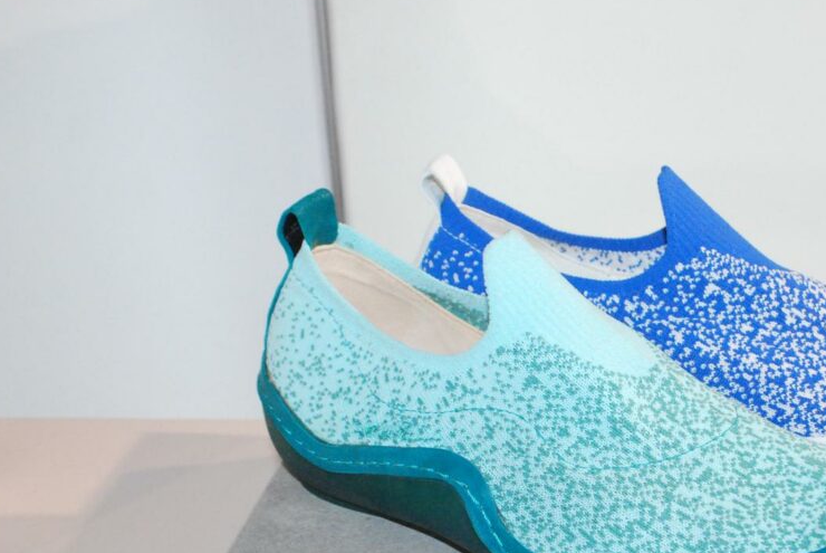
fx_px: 1378
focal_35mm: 60
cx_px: 613
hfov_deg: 32.8
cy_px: 361
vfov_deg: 22.6
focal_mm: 22
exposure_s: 1/200
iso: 1600
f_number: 7.1
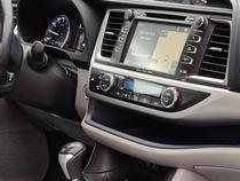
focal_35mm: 70
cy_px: 164
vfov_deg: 20.6
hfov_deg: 26.9
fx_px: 486
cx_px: 211
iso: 202
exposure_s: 1/120
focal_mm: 5.56
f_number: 1.88
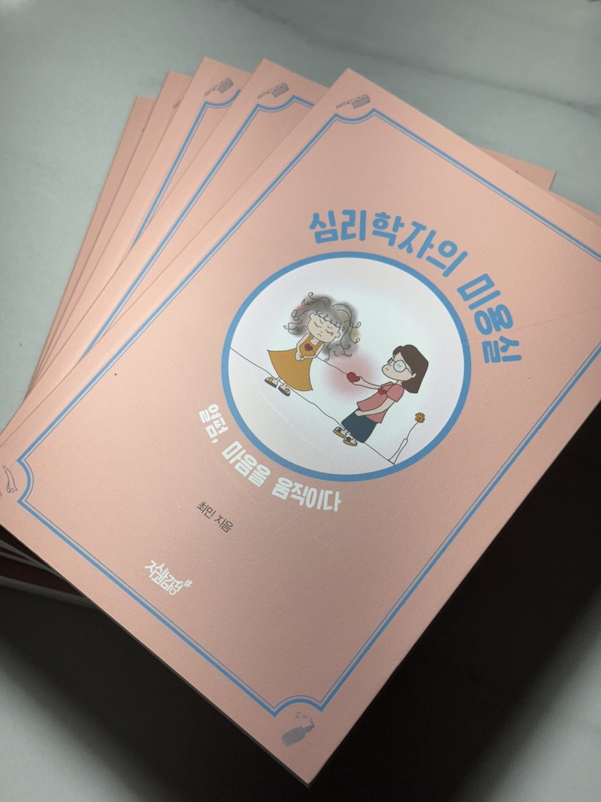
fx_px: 1111
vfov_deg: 39.7
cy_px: 401
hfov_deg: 30.3
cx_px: 300
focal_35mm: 48
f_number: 1.78
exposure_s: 1/301
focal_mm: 6.76
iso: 64
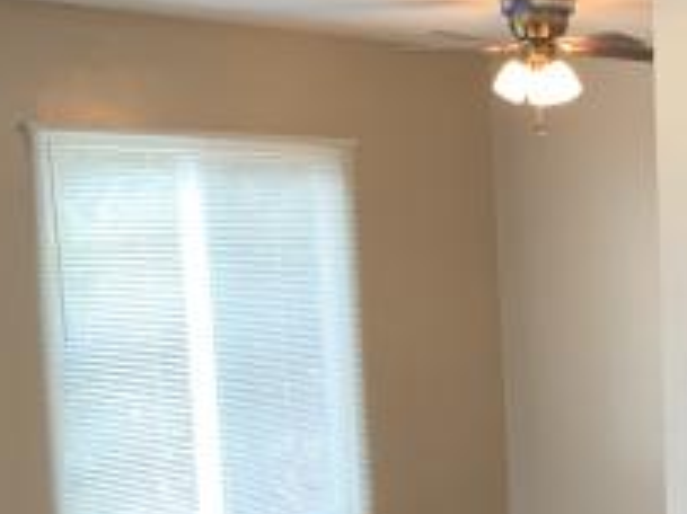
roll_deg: +0.4
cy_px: 514
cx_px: 741
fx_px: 1626
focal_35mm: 82
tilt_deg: -7.1
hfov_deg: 22.6
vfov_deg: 17.6
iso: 250
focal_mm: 4.25
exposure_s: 1/60
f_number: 1.8
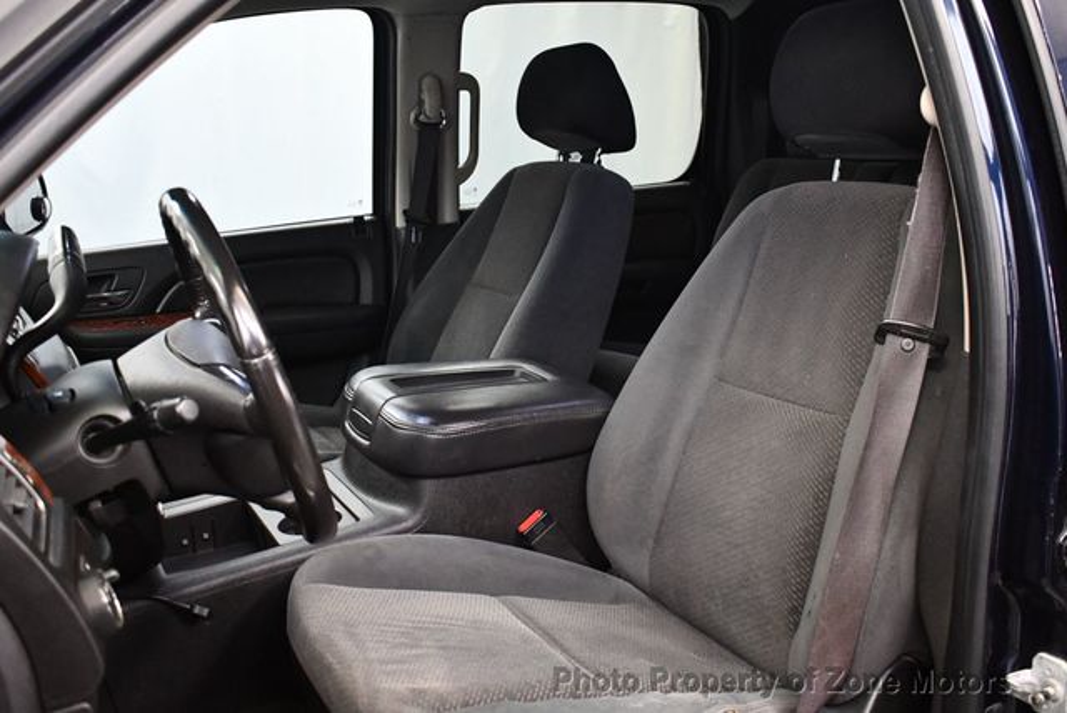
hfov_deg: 53.1
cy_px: 356
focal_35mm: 36
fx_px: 1068
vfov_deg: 36.9
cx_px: 534
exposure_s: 1/60
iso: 3600
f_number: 3.5
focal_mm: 18
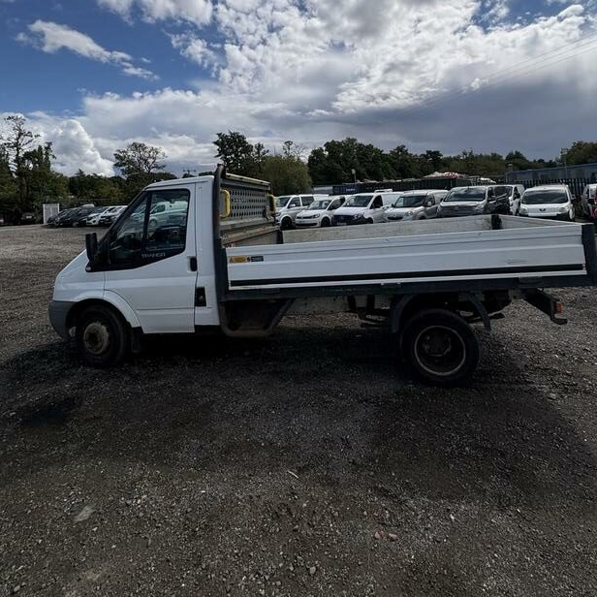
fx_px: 351
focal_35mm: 18
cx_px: 311
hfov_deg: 80.7
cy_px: 194
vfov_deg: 77.8
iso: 50
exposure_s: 1/4630
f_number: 2.2
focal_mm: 2.22
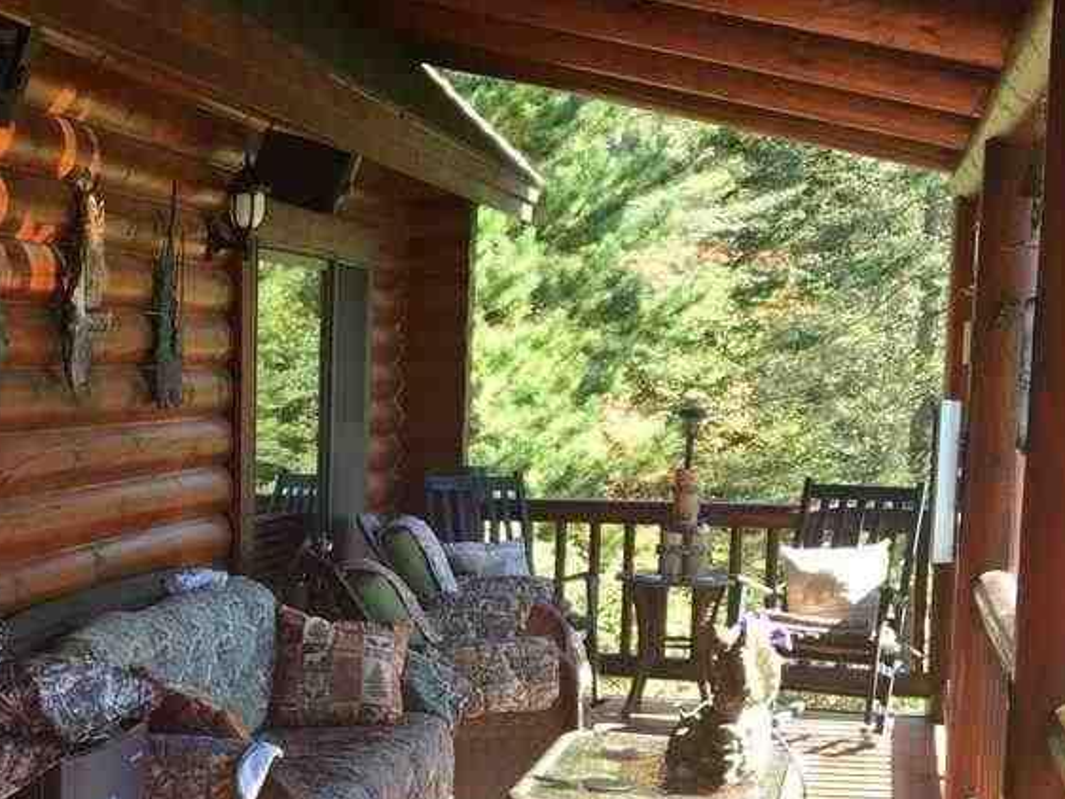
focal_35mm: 66
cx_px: -121
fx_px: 2031
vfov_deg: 22.1
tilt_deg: -5.7
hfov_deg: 26.9
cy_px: 604
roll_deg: +0.3
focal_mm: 4.15
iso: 40
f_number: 2.2
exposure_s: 1/120
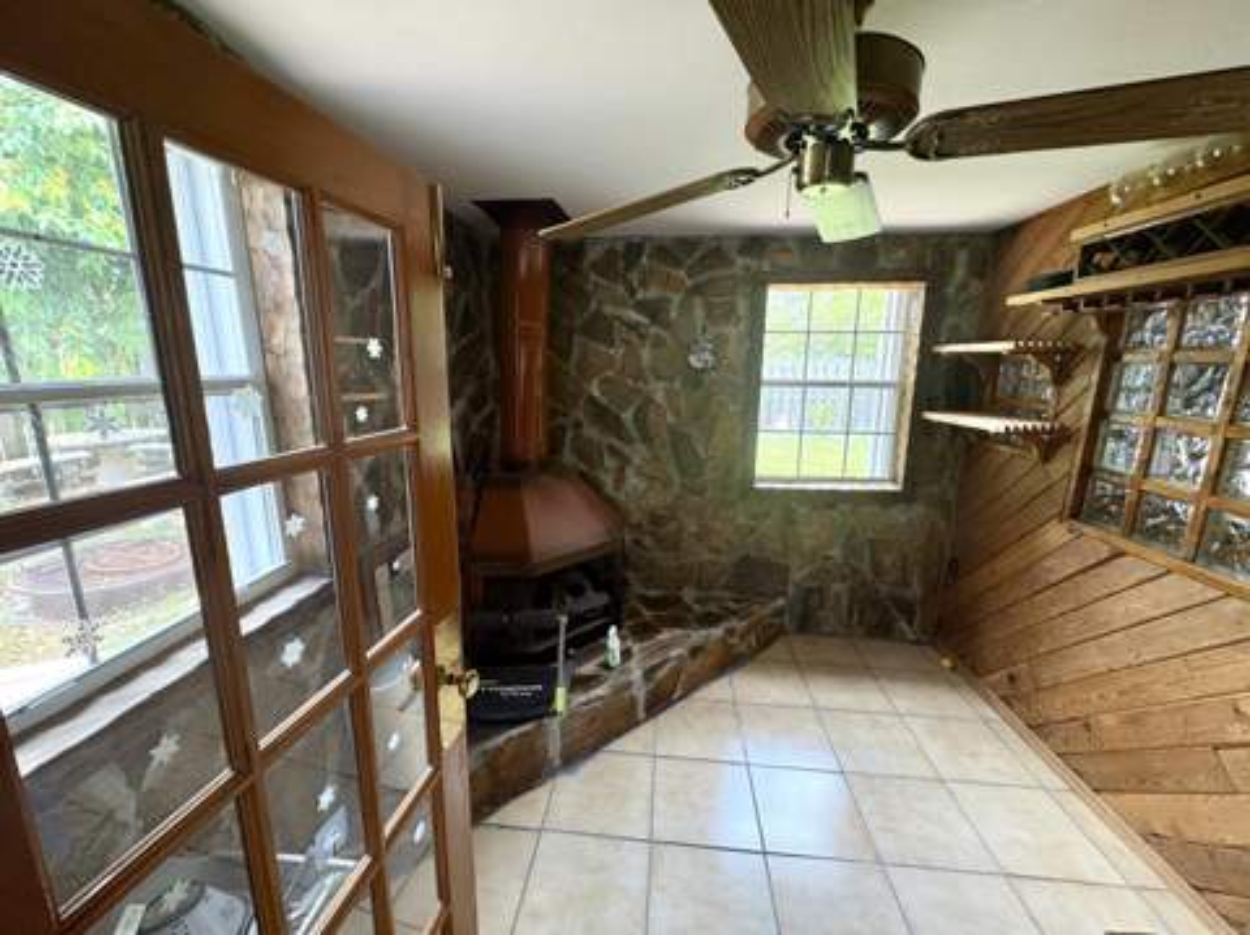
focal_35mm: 14
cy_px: 468
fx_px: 505
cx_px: 625
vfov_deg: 85.6
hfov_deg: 102.1
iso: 400
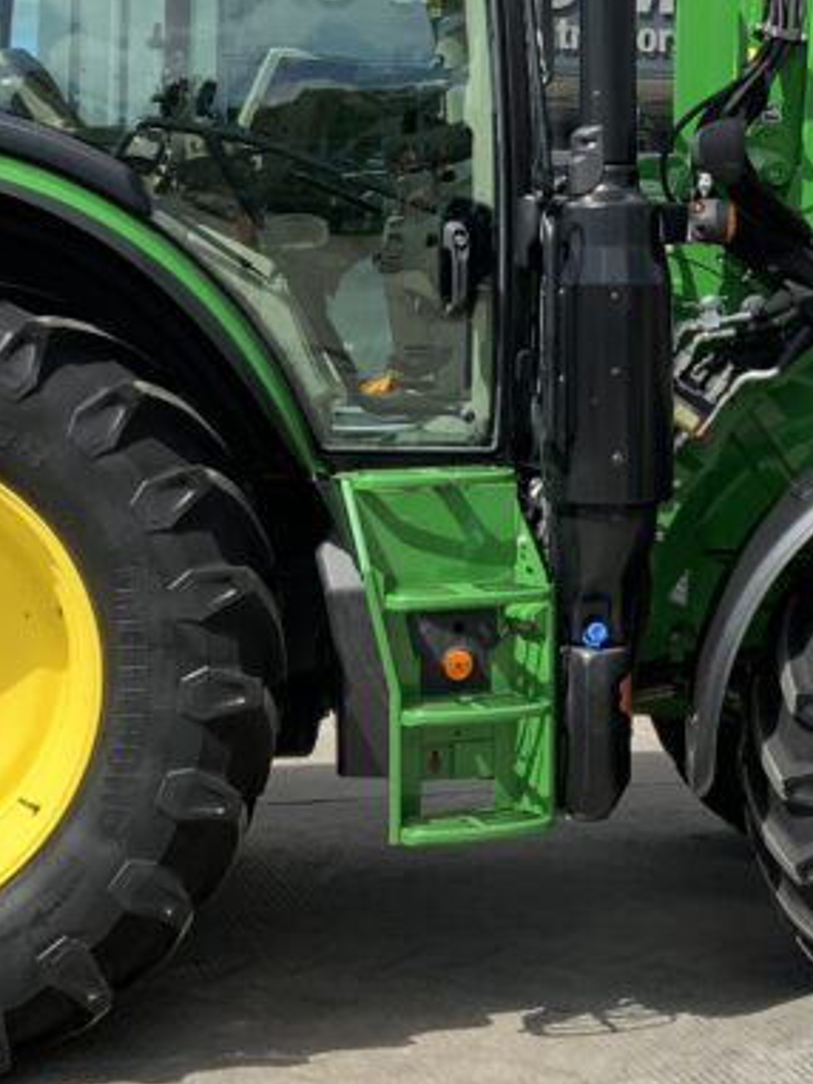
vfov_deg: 24.5
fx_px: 2441
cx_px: 631
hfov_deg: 18.8
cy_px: 182
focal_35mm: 78
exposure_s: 1/1534
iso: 16
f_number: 1.8
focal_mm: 3
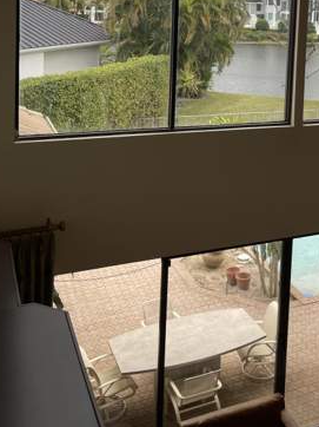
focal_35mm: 46
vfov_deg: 38.7
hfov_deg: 30.8
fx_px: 566
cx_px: 247
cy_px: 52
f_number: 1.6
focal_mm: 5.1
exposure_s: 1/653
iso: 32
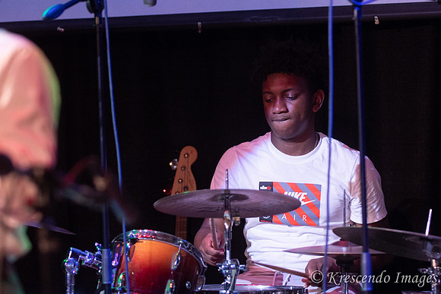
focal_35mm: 178
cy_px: 149
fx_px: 2179
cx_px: 256
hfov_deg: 11.6
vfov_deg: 7.7
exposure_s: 1/200
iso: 1600
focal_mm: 102
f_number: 2.8
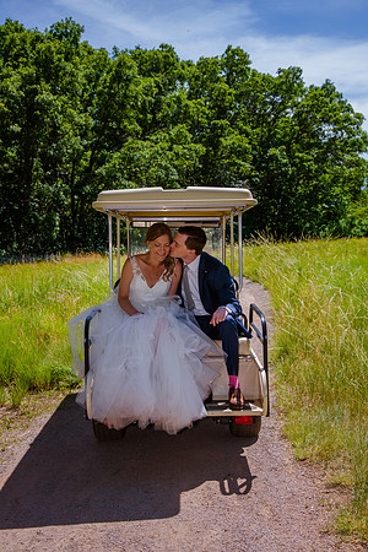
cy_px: 276
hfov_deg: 28.1
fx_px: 736
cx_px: 184
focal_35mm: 48
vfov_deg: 41.1
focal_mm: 48
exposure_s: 1/250
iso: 200
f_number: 8
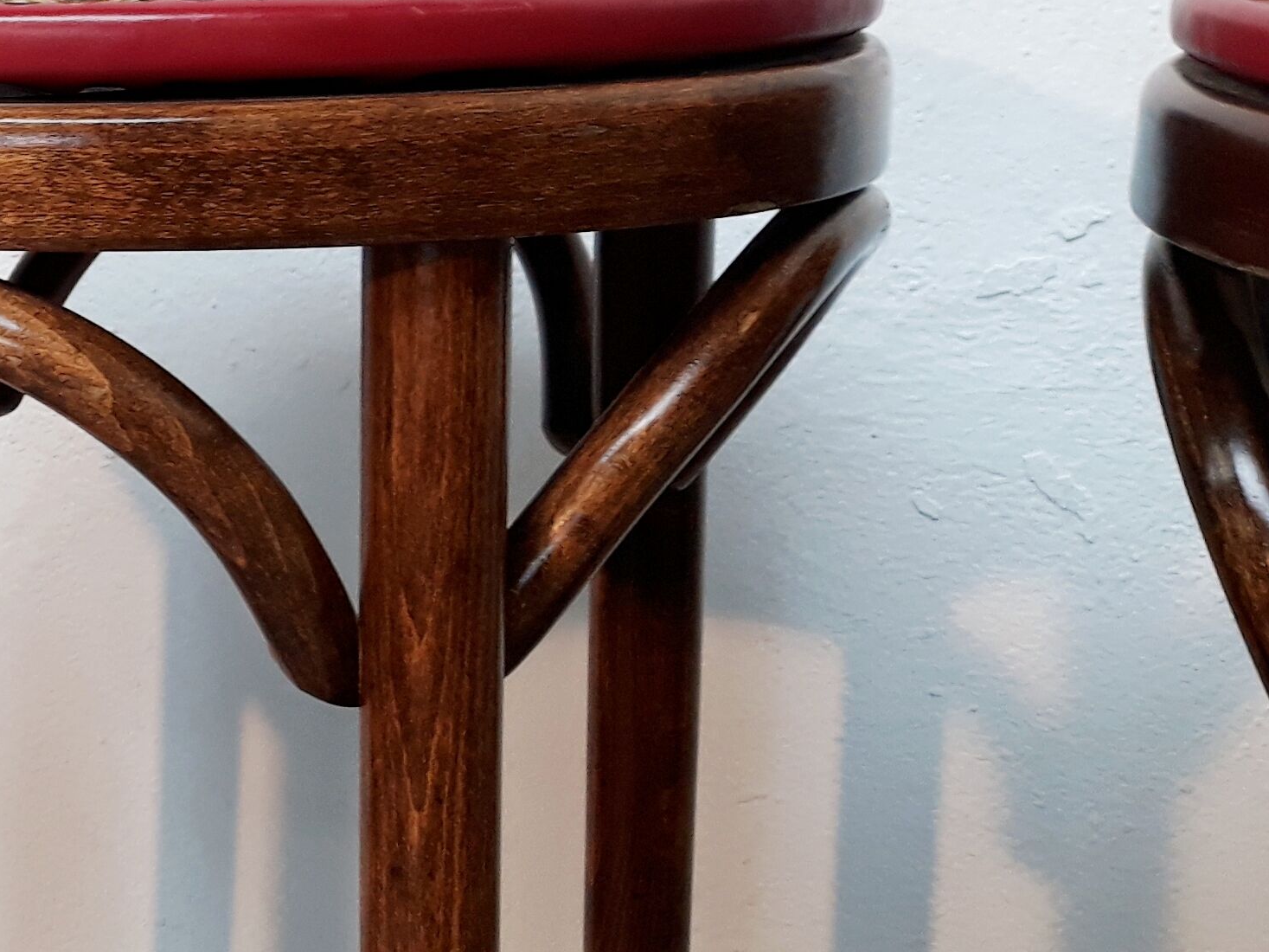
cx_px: -336
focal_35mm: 76
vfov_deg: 19.4
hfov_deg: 23.1
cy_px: 408
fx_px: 2786
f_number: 1.7
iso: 40
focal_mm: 3.71
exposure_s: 1/33
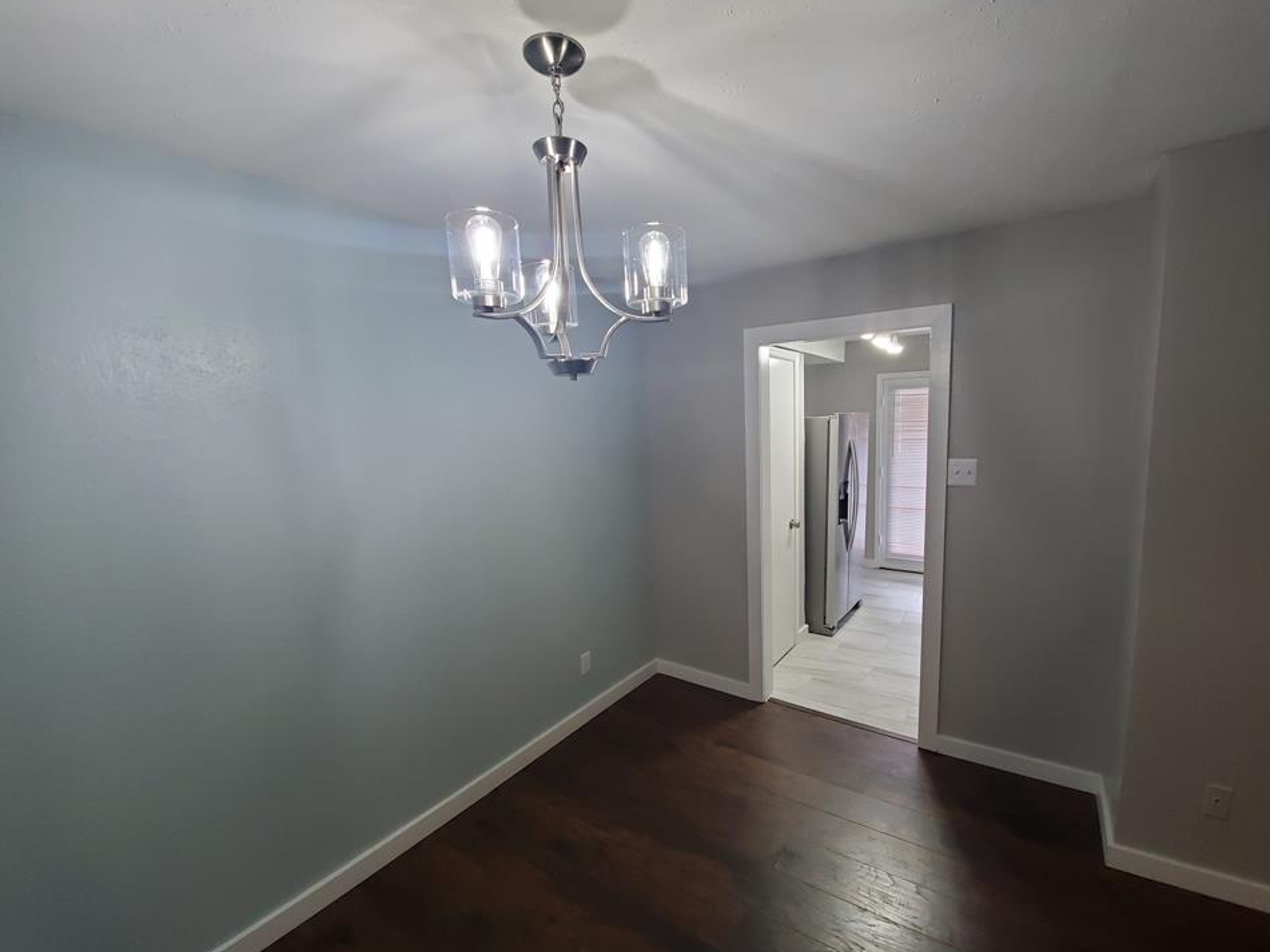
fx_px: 514
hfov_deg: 101.9
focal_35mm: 14
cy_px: 498
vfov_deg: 85.6
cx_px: 674
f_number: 2.2
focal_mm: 1.8
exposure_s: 1/59
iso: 250
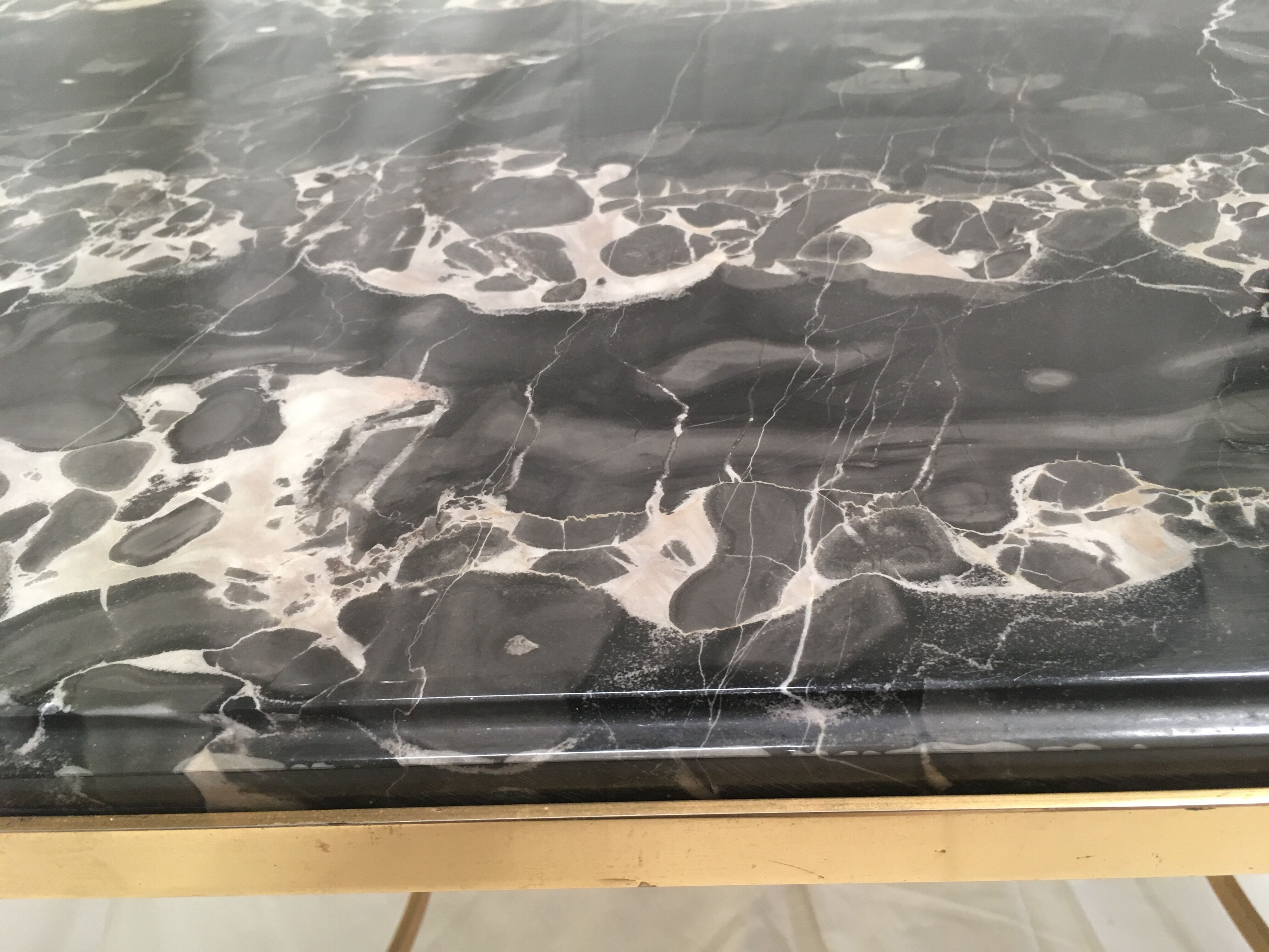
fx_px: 1063
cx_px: 634
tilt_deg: -39.8
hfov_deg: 61.7
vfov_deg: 48.2
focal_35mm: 29
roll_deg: +2.8
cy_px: 476
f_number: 2.2
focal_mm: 4.15
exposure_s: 1/33
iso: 125
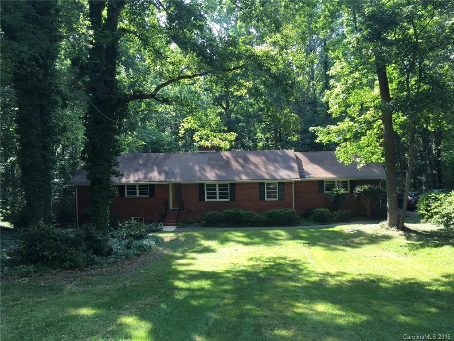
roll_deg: +1.6
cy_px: 170
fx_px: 380
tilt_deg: -1.7
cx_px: 227
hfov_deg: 61.7
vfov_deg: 48.2
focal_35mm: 29
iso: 25
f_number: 2.2
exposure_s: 1/120
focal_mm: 4.15
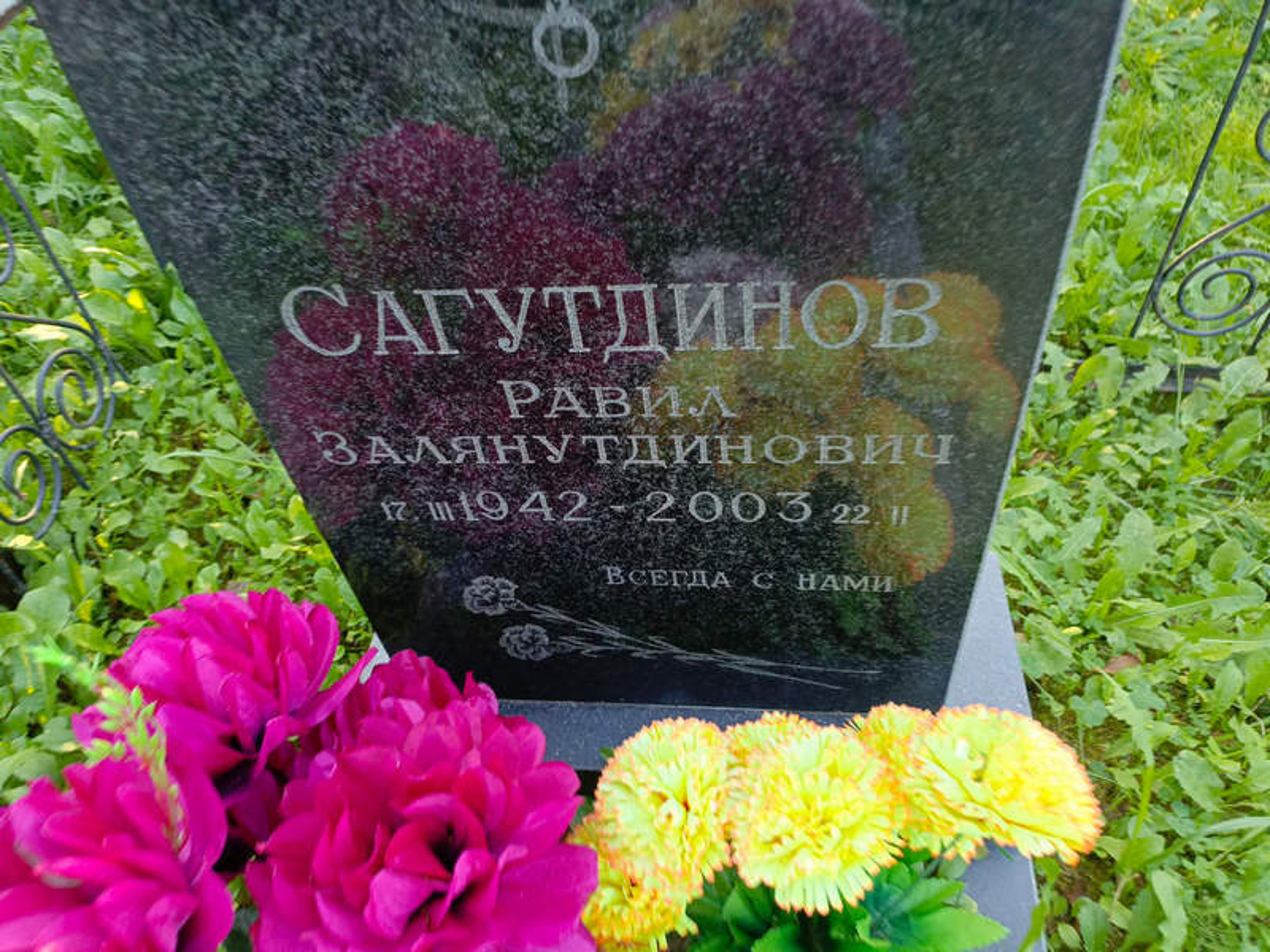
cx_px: 635
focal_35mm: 25
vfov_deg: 54.9
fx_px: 917
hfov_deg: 69.4
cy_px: 476
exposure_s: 1/60
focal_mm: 4.76
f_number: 1.69
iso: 221
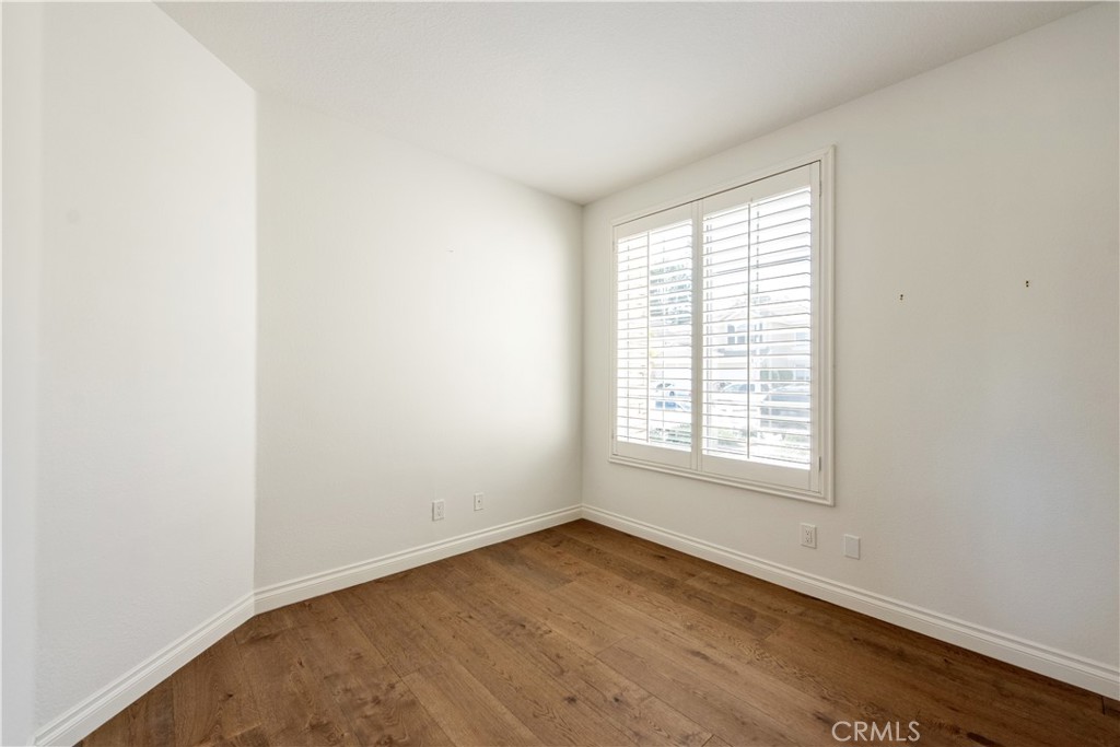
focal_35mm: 15
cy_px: 374
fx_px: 467
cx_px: 560
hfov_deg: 100.4
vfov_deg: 77.3
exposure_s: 1/125
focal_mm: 15
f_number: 5.6
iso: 800
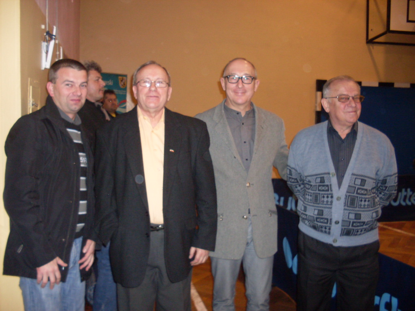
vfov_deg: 37.7
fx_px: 456
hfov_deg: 49.0
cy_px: 156
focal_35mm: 38
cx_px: 208
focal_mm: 6.3
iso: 160
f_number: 2.8
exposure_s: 1/45
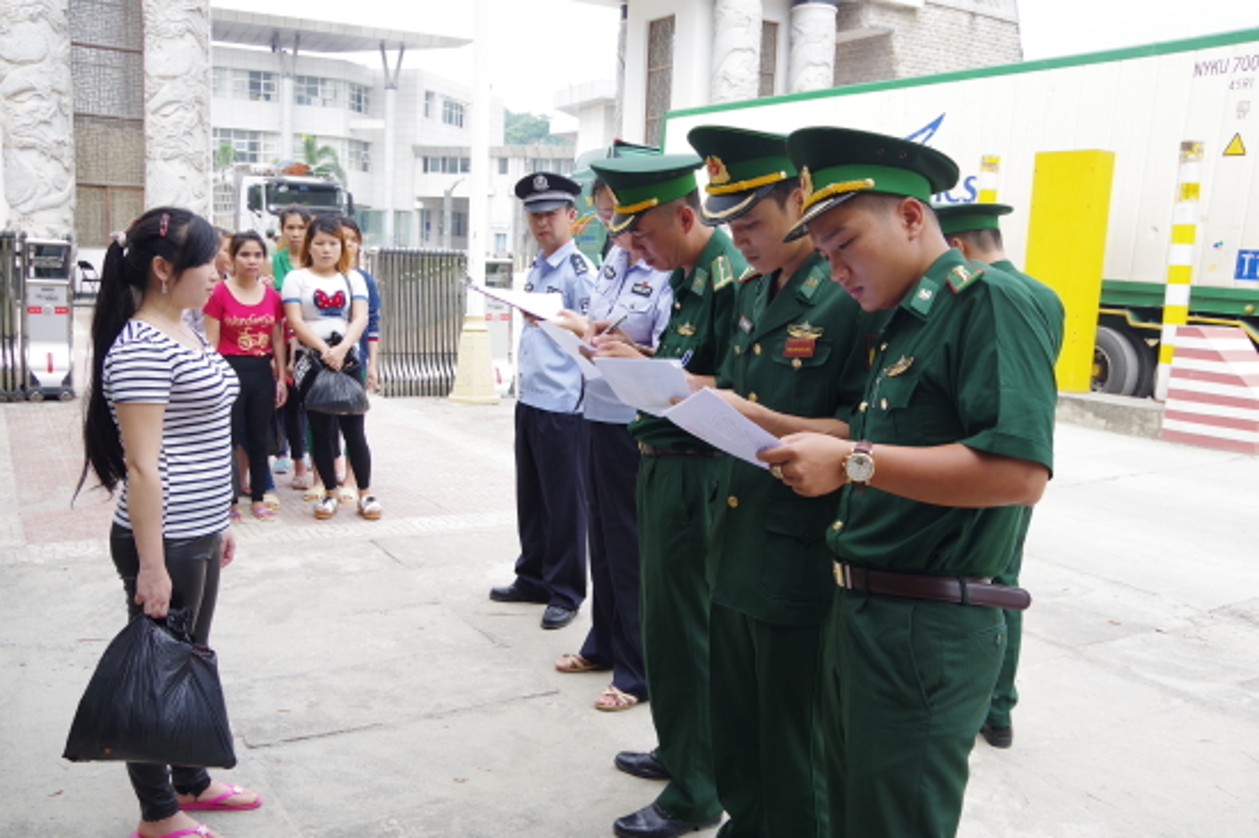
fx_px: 1101
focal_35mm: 32
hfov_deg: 59.5
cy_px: 419
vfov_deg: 41.7
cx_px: 630
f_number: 6.3
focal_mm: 21
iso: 200
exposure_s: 1/125
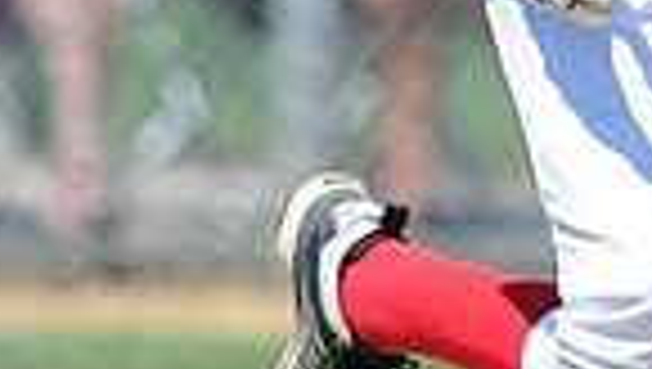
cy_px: -454
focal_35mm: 1460
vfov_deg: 0.8
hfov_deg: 1.5
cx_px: 492
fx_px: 25274
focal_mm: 300
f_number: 4
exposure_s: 1/1250
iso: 200
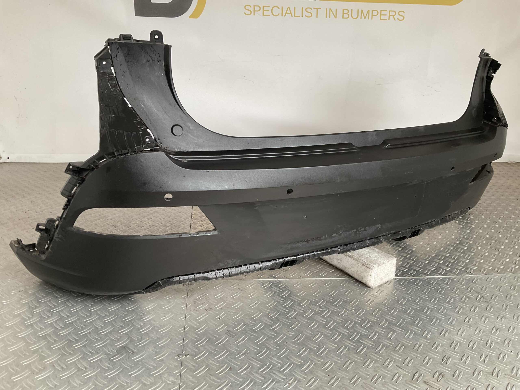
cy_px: 195
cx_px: 260
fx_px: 436
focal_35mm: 29
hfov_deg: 61.7
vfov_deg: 48.2
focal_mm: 3
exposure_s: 1/50
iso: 40
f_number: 1.8
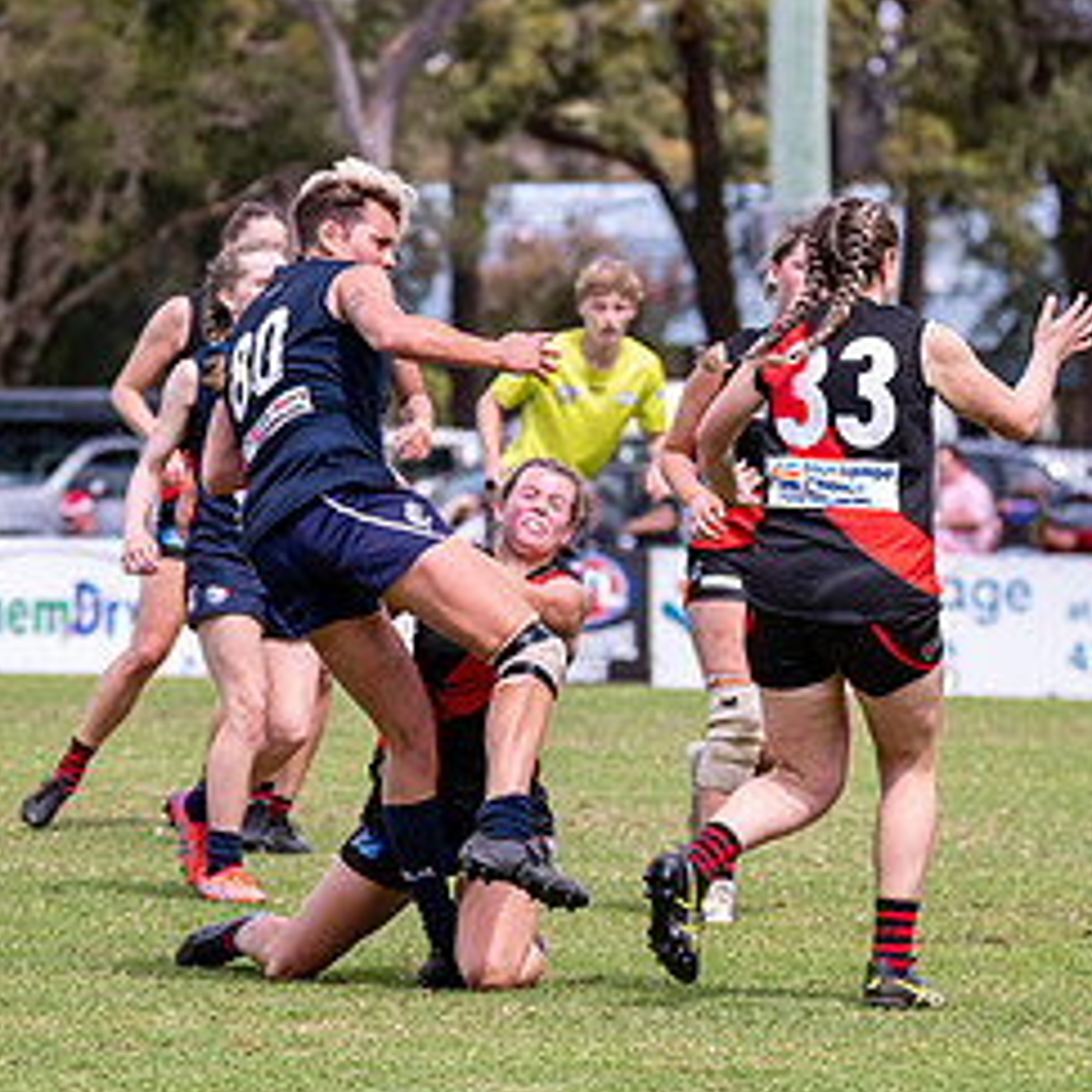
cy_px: 537
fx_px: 14919
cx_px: 647
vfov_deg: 4.2
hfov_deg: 4.2
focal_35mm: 418
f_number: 6.3
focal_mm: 200
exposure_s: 1/2000
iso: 800
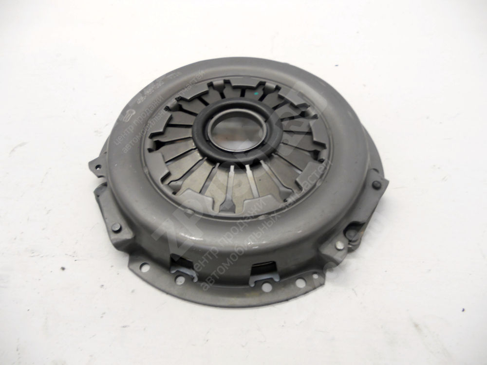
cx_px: 244
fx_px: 380
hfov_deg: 65.3
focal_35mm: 27
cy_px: 182
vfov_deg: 51.4
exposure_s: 1/30
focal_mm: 4.9
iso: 160
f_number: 3.2
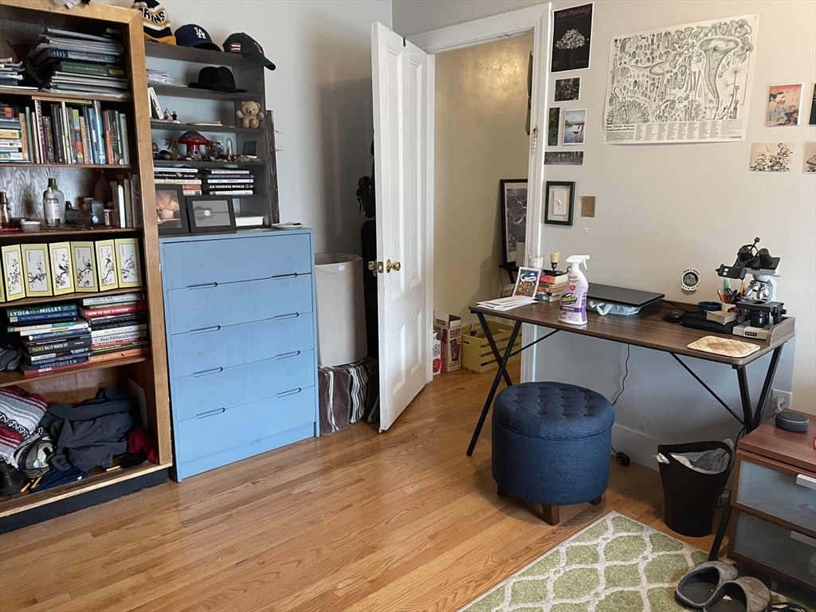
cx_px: 408
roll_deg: +0.9
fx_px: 613
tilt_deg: -12.0
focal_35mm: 26
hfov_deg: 67.3
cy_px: 306
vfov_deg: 53.1
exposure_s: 1/40
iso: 320
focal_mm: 4.2
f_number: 1.6
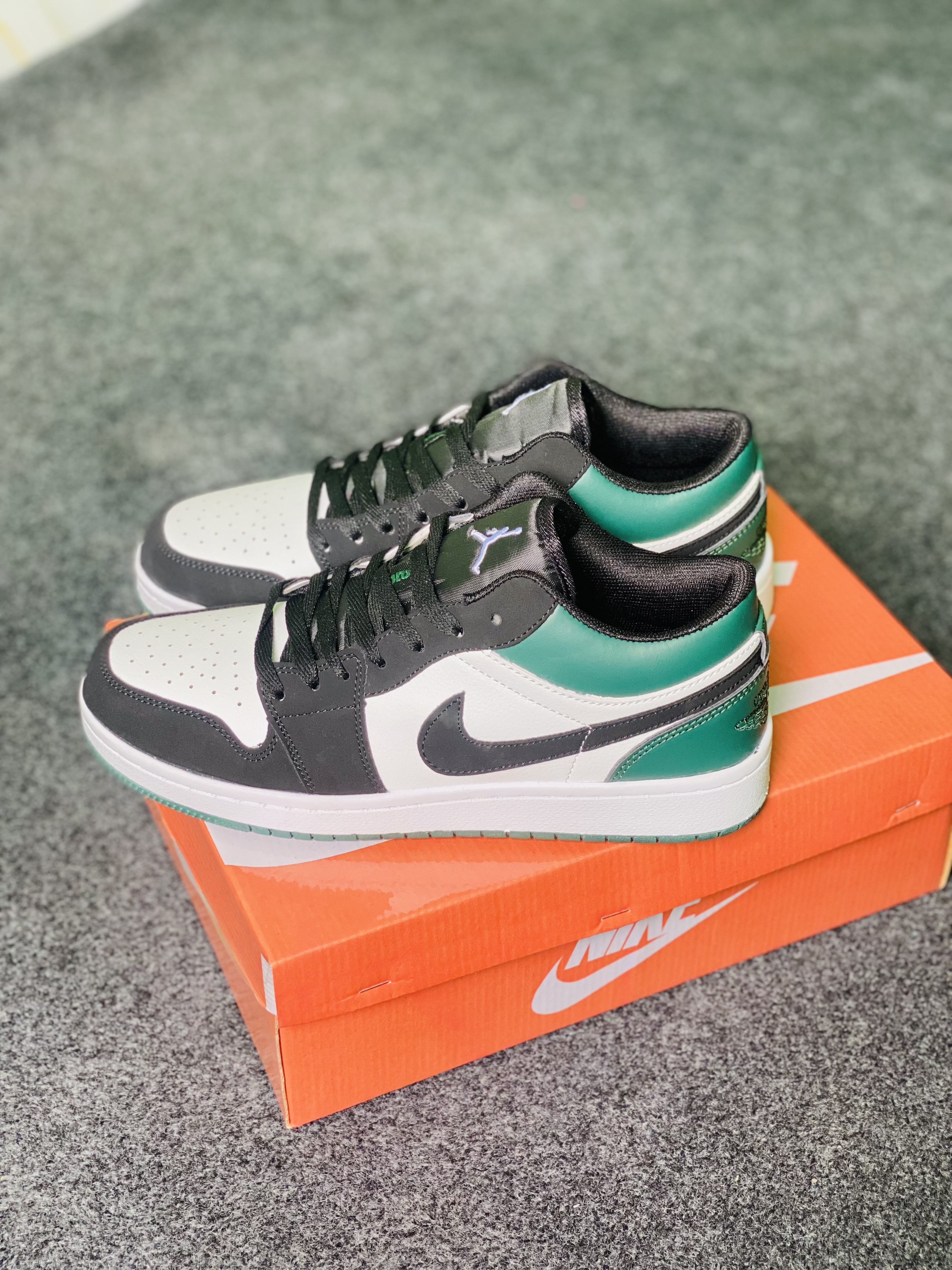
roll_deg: +0.3
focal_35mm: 52
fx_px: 1907
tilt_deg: -38.7
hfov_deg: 28.0
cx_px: 476
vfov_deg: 36.8
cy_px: 635
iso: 125
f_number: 2
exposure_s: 1/122
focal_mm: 6
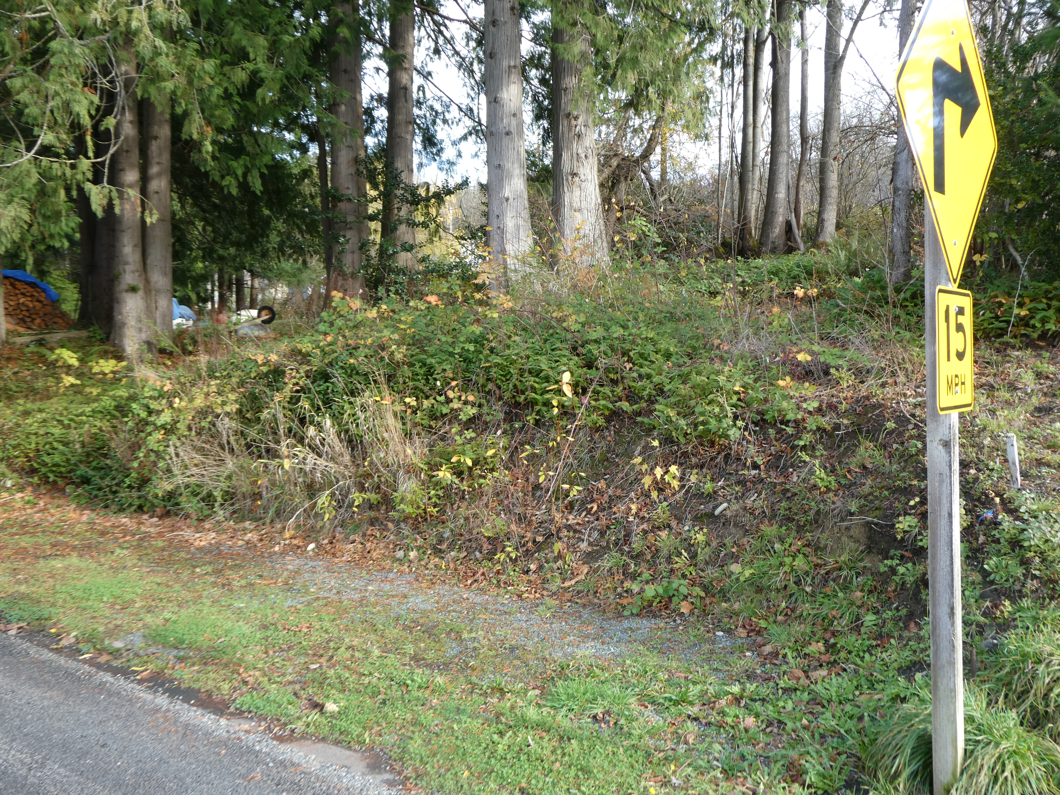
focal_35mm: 31
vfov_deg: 45.4
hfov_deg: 58.4
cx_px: 530
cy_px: 398
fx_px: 949
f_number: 3.5
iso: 80
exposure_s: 1/80
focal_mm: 5.4
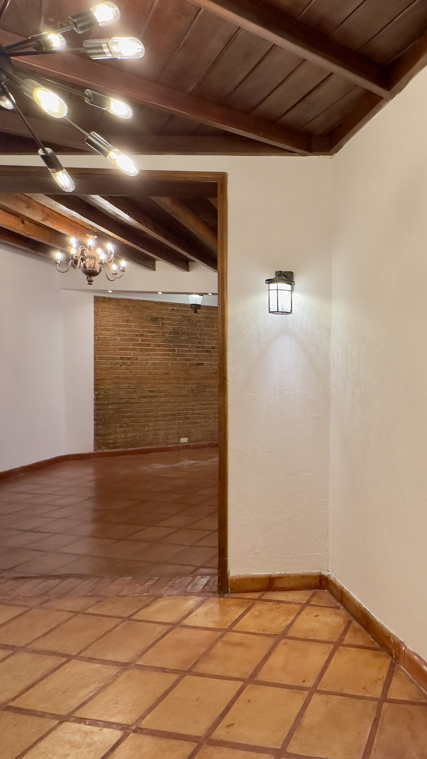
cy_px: 377
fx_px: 423
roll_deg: -0.9
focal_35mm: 21
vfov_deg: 83.8
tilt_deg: -0.6
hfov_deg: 46.4
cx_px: 411
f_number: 2.2
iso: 250
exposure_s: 1/120
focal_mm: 2.22
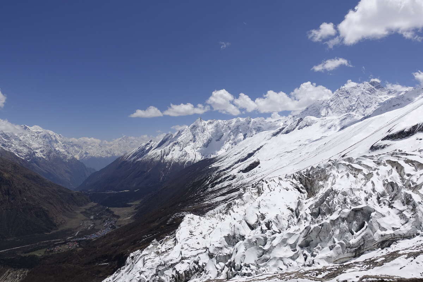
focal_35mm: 24
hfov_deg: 73.7
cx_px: 212
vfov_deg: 53.1
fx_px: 282
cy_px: 141
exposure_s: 1/200
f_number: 5.6
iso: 125
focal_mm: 8.8
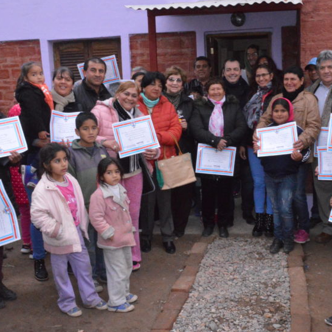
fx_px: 467
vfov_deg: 39.2
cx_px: 218
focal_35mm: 43
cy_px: 166
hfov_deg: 38.8
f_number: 20
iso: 6400
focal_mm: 18
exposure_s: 1/200
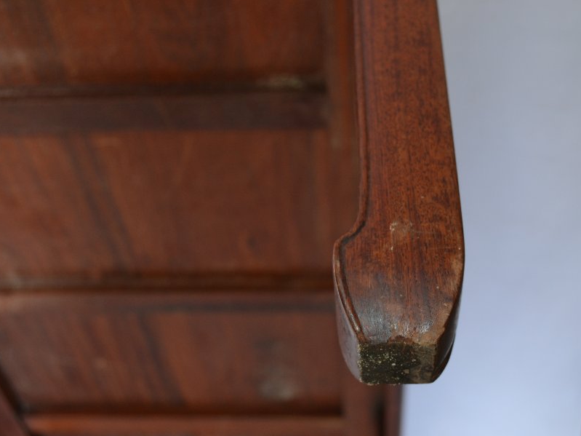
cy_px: 290
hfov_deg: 36.6
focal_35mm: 52
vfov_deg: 27.9
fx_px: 873
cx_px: 357
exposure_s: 1/125
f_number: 4
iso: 250
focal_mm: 24
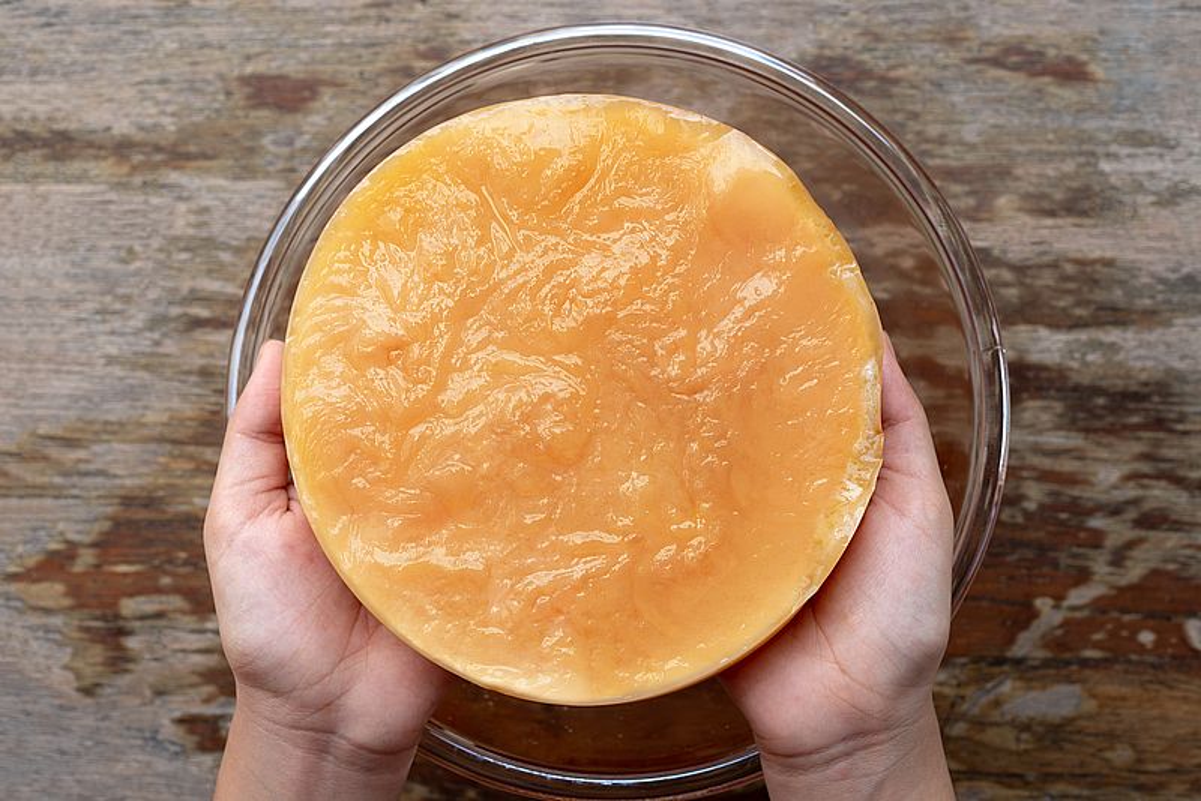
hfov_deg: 39.6
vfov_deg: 27.0
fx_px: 1669
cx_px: 600
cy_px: 400
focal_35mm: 50
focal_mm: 50
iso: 100
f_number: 8
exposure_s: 1/25
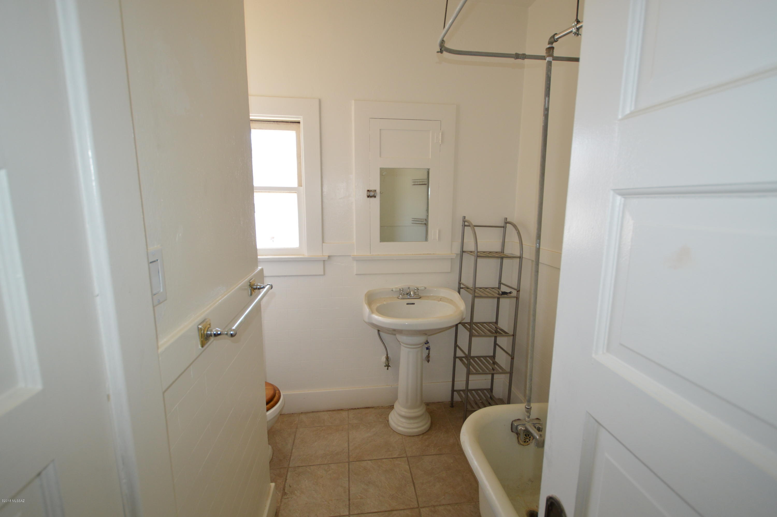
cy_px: 258
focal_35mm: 15
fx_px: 323
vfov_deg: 77.2
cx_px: 388
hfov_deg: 100.4
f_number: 4
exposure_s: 1/80
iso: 400
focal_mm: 10
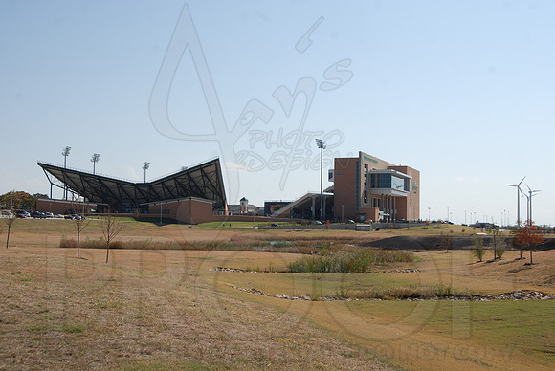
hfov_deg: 41.1
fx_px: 741
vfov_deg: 28.1
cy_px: 186
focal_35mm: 48
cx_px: 278
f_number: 9
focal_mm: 32
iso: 100
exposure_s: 1/320
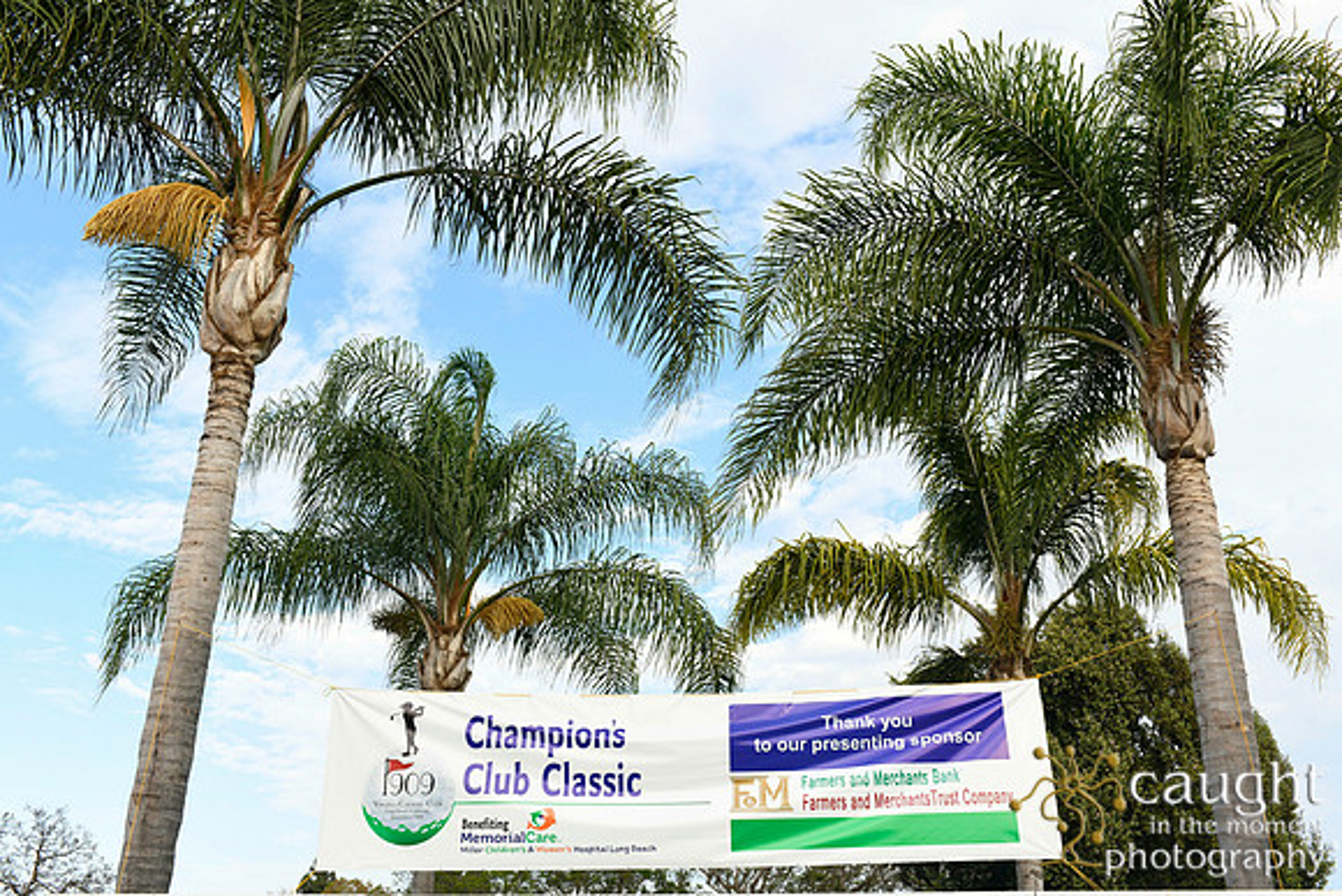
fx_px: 1417
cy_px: 448
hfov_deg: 50.7
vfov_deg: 35.1
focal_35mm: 38
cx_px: 671
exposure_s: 1/200
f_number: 7.1
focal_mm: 38
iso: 250
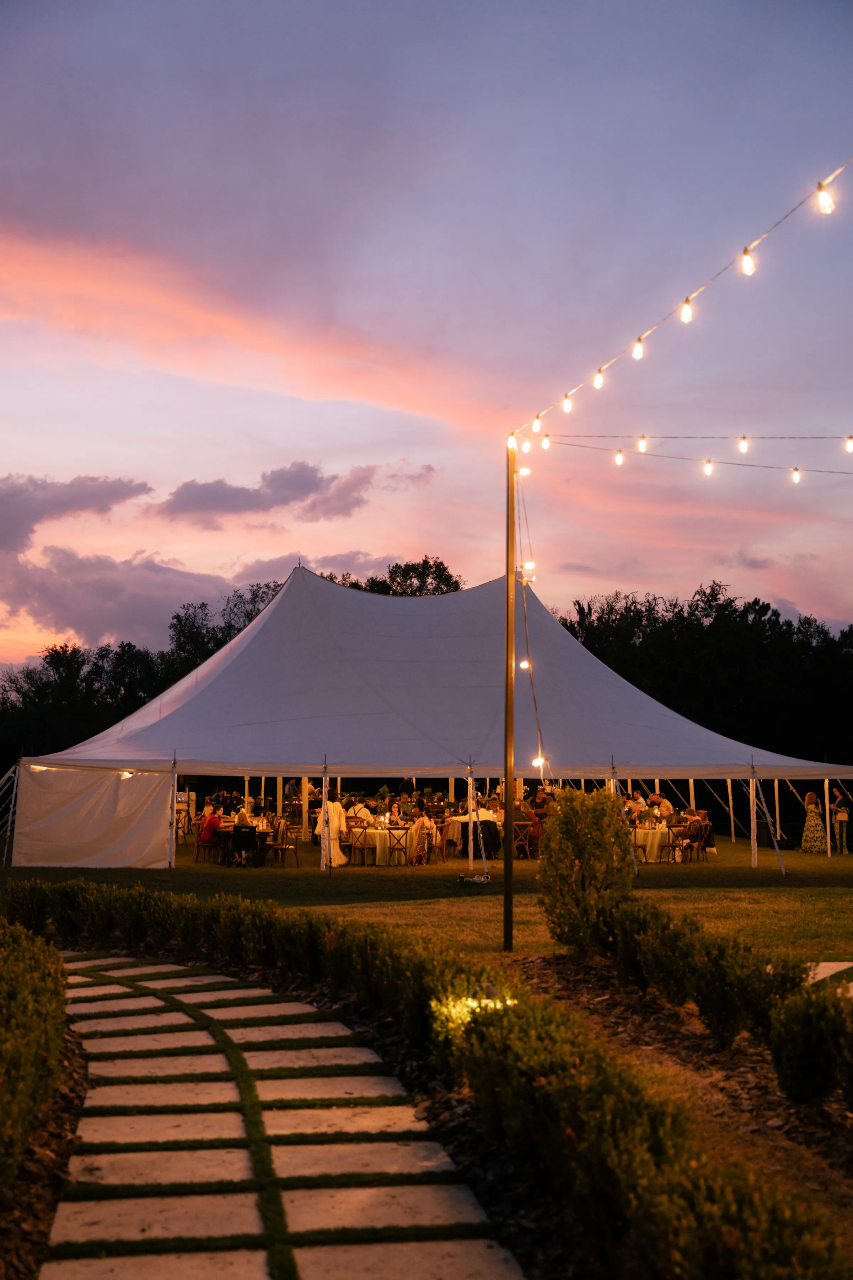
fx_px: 1375
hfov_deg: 34.5
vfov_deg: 49.9
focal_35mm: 39
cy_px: 640
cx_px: 426
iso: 800
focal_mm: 38.7
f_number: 2.8
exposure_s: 1/25
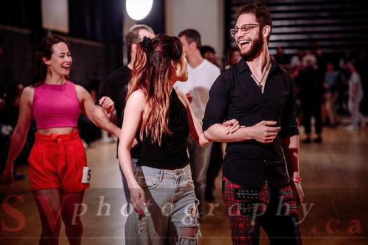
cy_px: 122
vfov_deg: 19.5
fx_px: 716
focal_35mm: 70
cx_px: 184
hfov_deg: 28.8
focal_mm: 70
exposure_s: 1/250
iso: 1250
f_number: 2
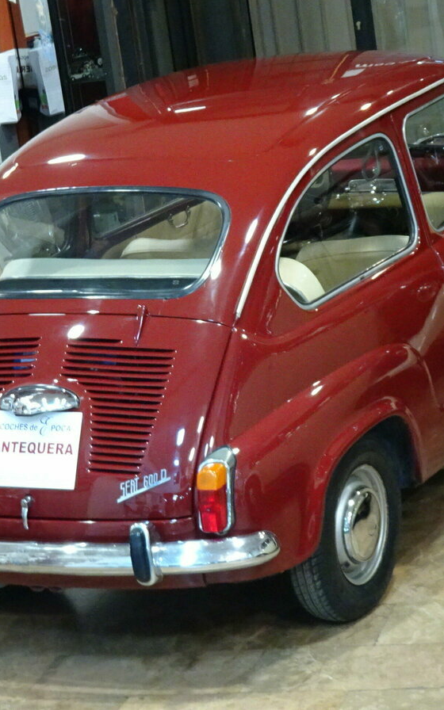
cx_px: 245
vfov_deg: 15.8
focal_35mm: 132
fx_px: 2556
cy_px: 354
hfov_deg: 9.9
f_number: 5
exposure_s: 1/8
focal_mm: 15.92
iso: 800
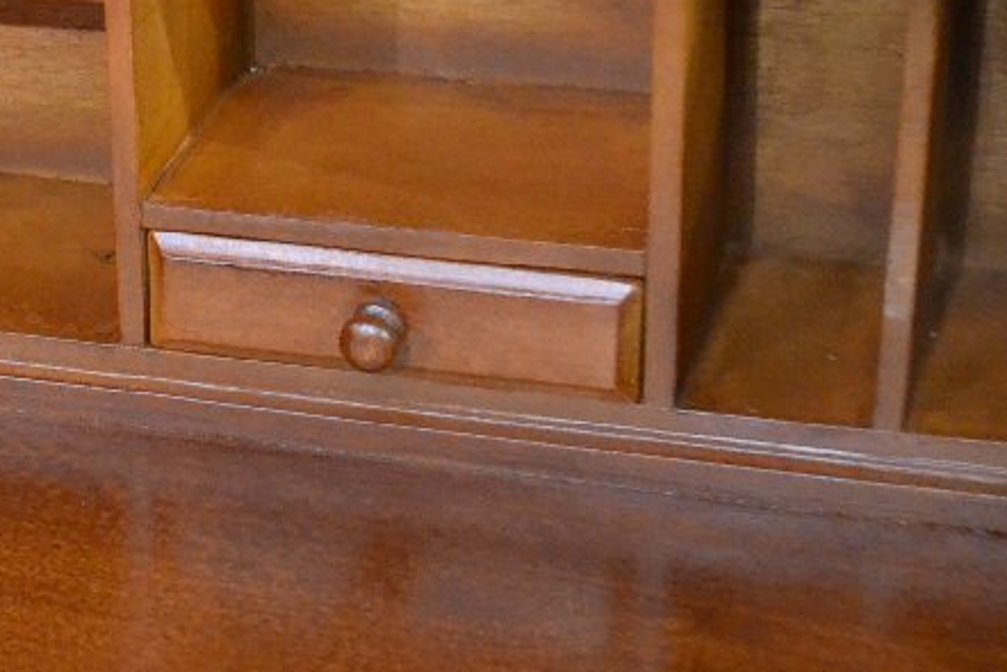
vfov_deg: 12.2
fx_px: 3134
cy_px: 169
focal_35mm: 112
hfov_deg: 17.6
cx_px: -130
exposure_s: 1/50
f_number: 3.8
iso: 3200
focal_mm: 22
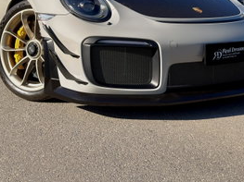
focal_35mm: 70
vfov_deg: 20.3
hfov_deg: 27.8
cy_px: -5
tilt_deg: -1.2
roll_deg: +0.5
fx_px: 493
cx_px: 128
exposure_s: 1/4237
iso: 64
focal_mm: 6.76
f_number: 1.78
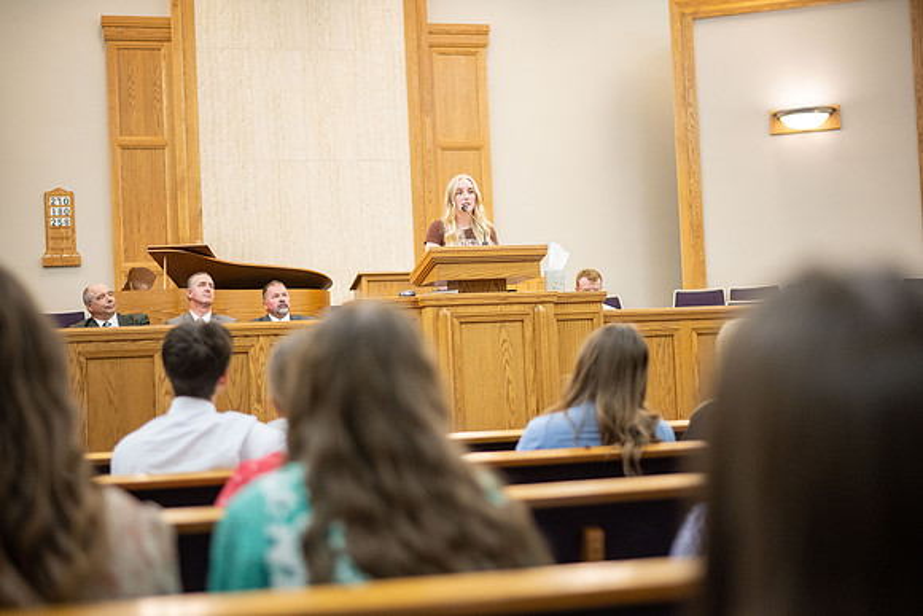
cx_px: 462
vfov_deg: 27.0
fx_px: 1282
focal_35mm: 50
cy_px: 308
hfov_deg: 39.6
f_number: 1.8
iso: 1600
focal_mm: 50
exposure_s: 1/400
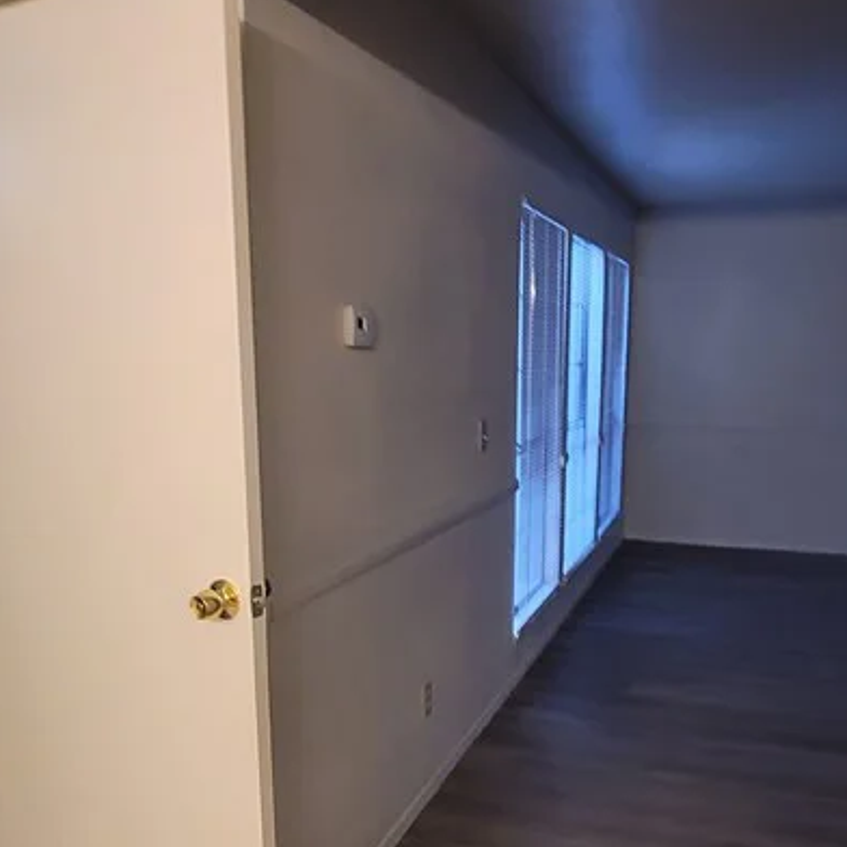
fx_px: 830
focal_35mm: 30
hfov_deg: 53.9
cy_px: 536
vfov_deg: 53.4
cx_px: 473
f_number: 2.2
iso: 125
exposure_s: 1/60
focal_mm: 2.2
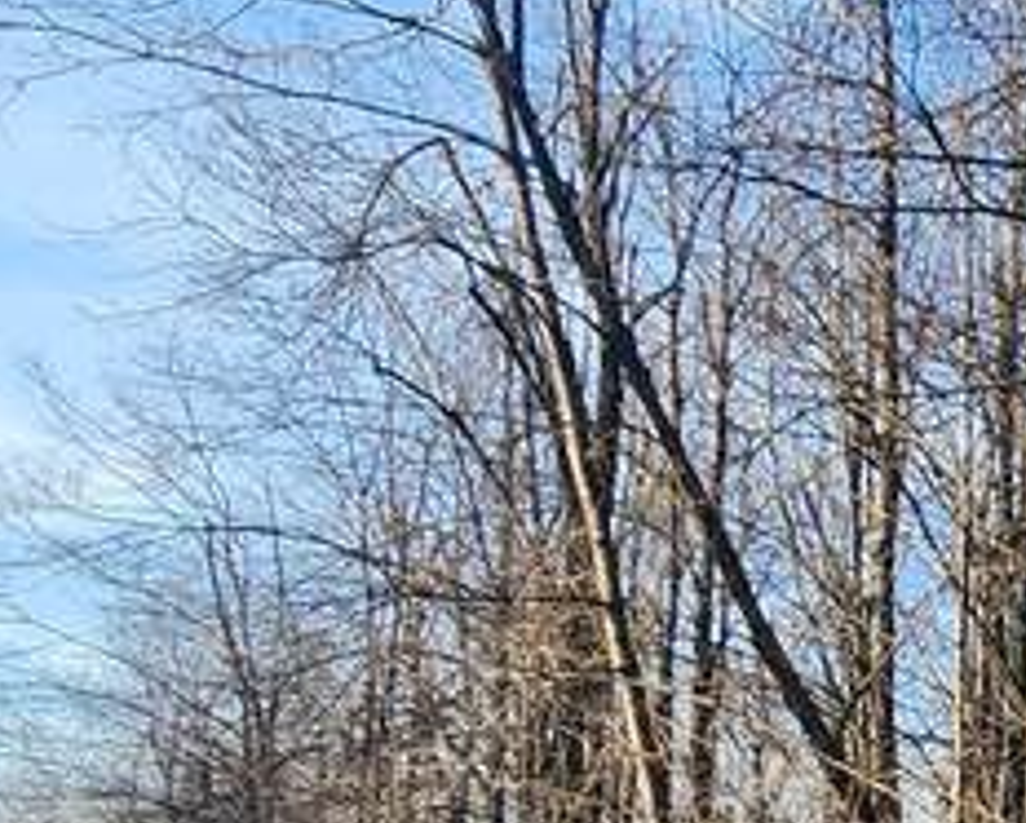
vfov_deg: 20.1
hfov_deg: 20.2
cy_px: 1071
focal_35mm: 70
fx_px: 2127
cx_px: 1800
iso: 50
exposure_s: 1/671
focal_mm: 2.2
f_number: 2.2
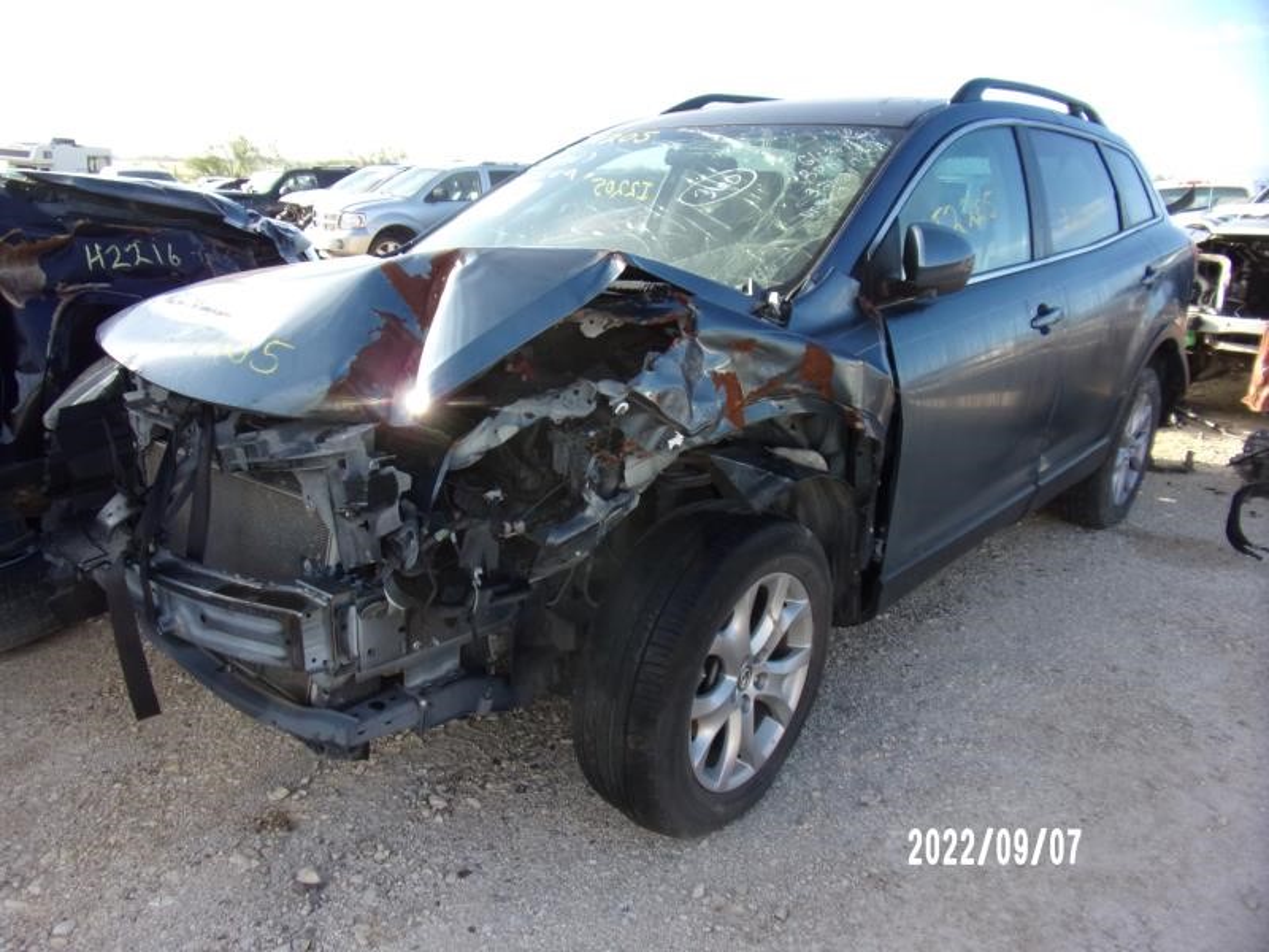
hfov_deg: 71.6
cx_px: 634
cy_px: 476
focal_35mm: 24
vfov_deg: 56.8
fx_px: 880
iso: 80
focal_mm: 4.3
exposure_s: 1/220
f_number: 3.3
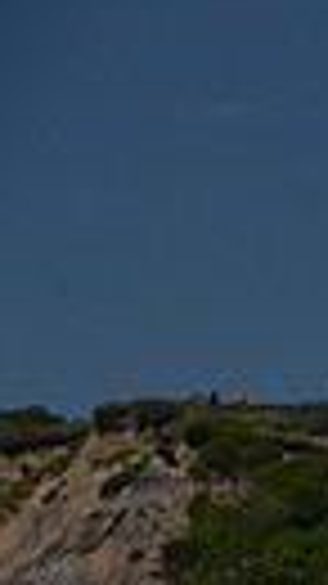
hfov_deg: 2.1
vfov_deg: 3.8
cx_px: 1299
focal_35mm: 570
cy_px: 772
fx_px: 8825
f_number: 10
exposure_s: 1/800
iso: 250
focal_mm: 122
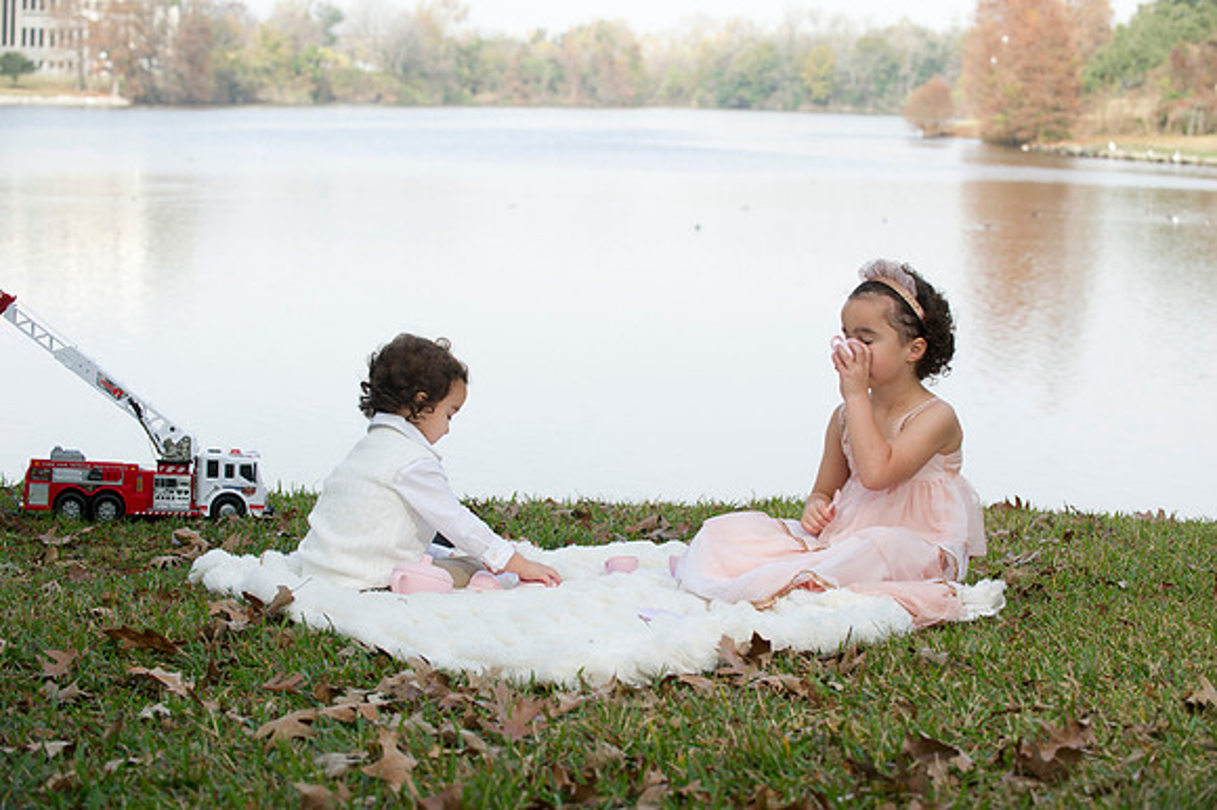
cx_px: 608
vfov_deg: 16.6
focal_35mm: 82
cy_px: 405
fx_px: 2770
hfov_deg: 24.8
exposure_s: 1/320
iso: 200
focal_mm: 82
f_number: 5
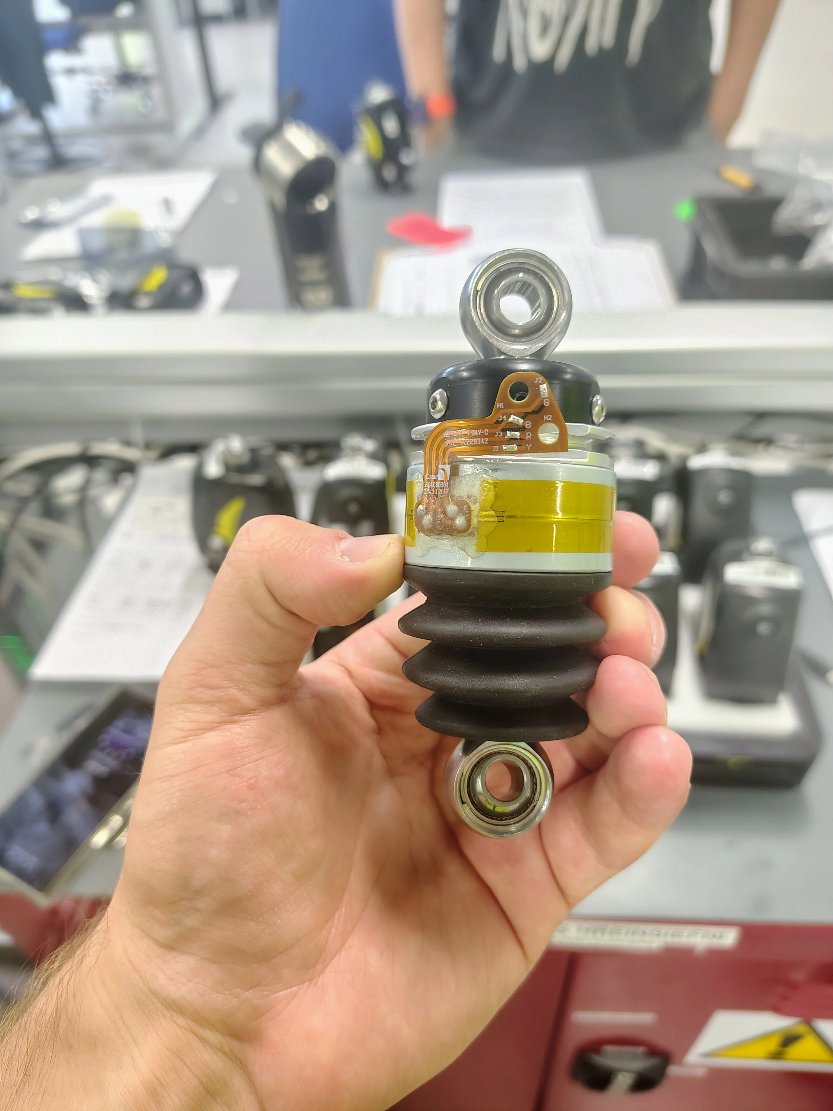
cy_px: 556
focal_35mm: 24
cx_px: 416
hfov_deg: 56.8
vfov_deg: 71.6
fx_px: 770
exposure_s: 1/50
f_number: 1.8
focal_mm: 5.56
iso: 859
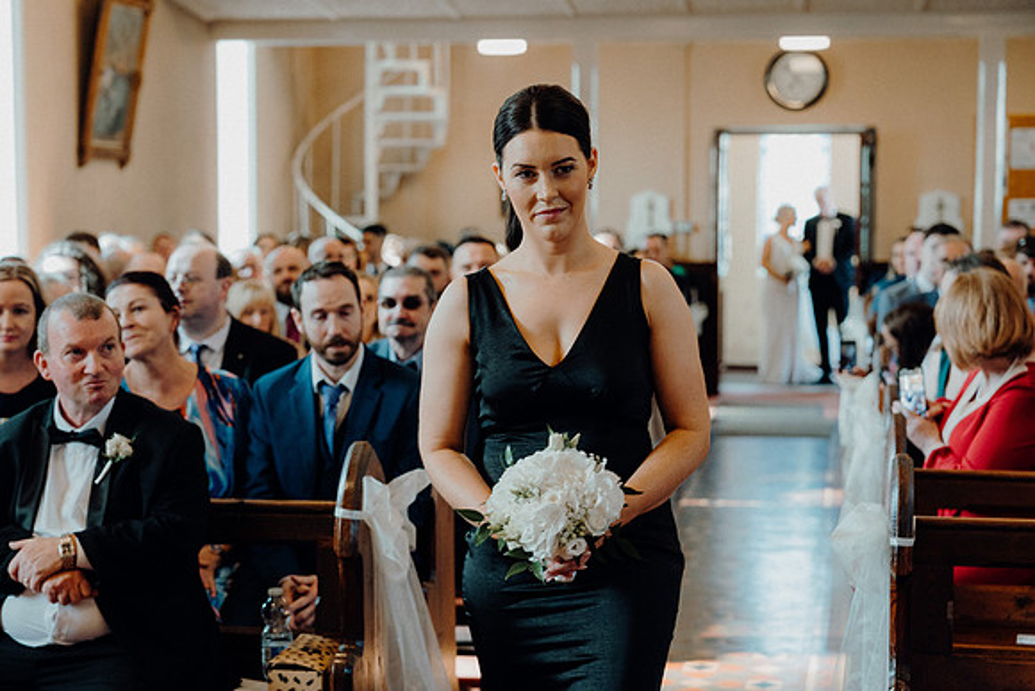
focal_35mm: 70
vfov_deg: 19.5
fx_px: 2014
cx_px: 518
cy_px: 346
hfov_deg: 28.8
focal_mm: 70
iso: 2500
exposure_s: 1/200
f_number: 3.5
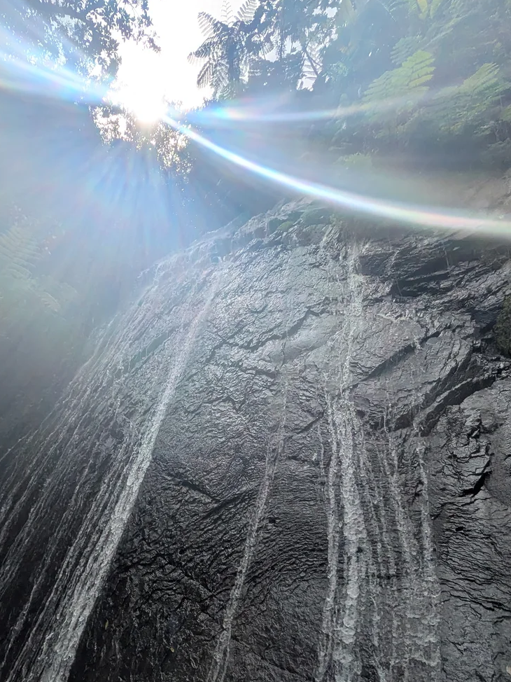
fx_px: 453
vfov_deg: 70.2
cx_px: 164
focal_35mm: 23
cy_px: 489
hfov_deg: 57.4
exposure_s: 1/3704
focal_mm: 1.83
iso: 39
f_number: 2.2
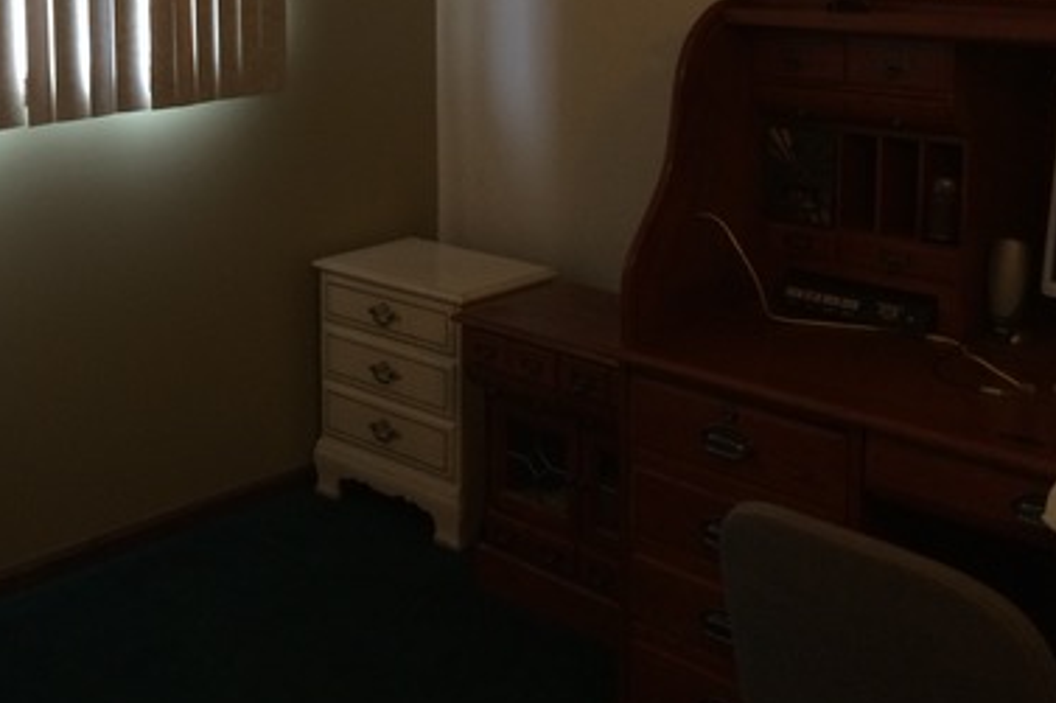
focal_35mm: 53
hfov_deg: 36.9
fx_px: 1554
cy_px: 70
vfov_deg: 24.7
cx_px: 305
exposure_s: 1/30
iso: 160
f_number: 2.2
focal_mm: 4.12
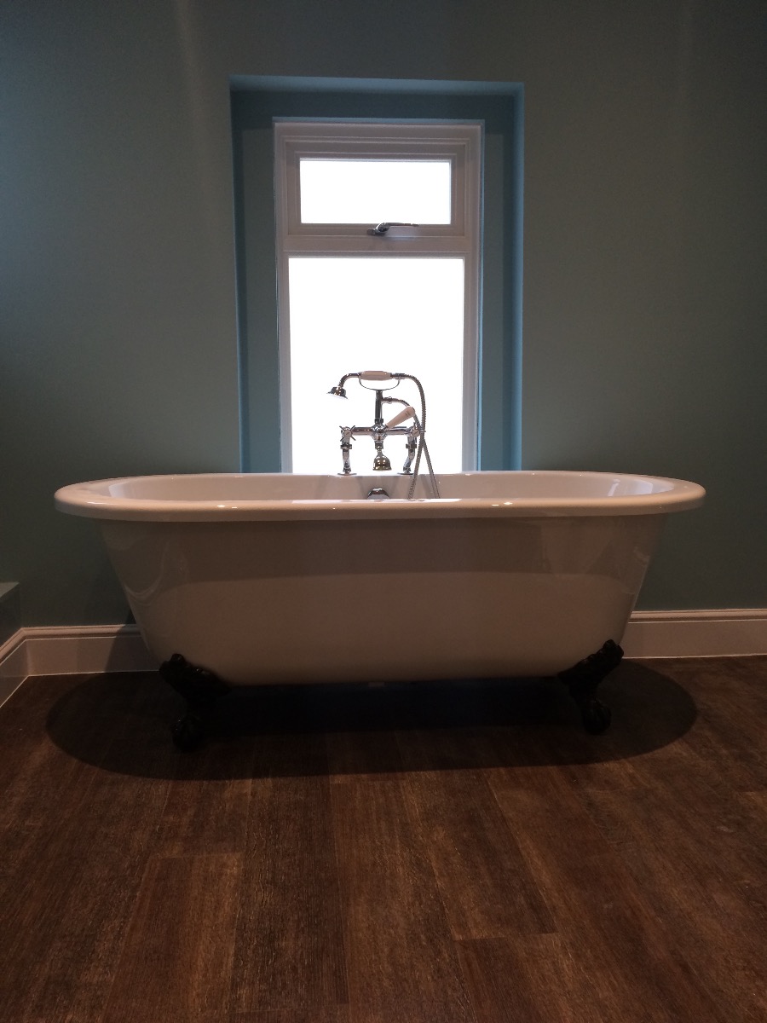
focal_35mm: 29
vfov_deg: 61.7
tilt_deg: -7.5
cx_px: 384
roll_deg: -0.1
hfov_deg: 48.2
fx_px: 857
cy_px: 512
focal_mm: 4.15
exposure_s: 1/33
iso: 50
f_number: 2.2
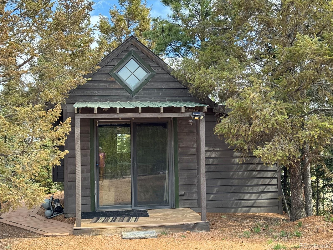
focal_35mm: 48
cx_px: 166
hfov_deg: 39.7
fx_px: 462
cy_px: 125
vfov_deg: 30.3
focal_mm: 6.76
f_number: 1.78
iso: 64
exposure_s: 1/414
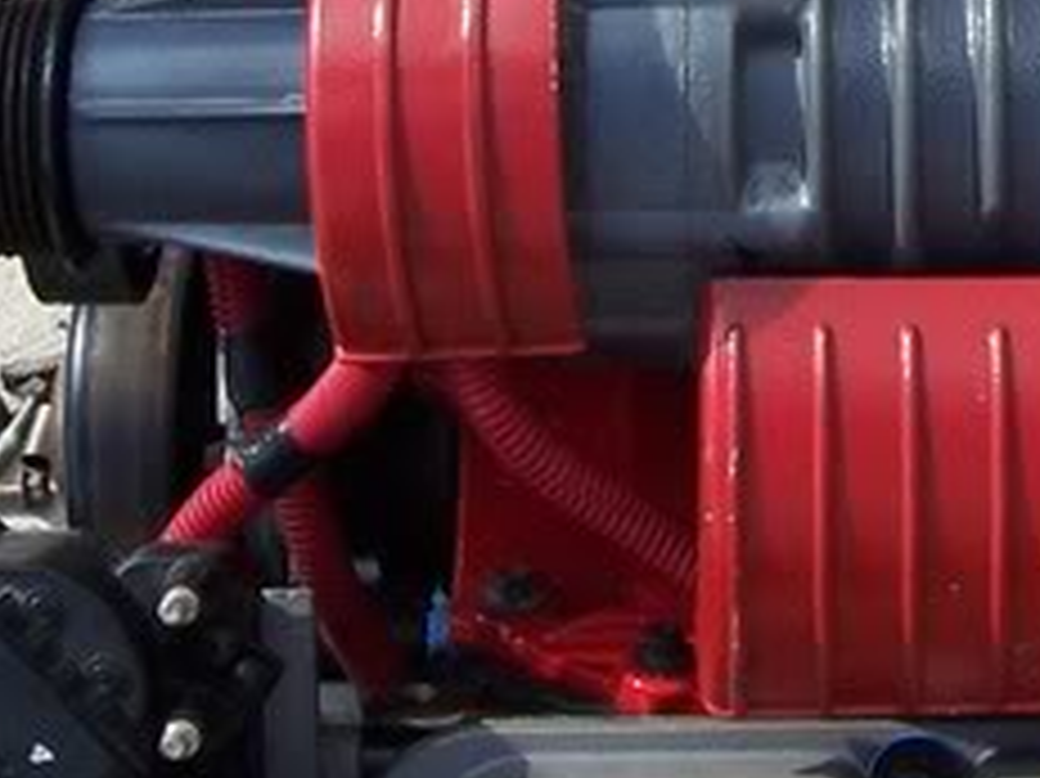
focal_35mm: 118
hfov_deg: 16.2
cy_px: 49
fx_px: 3543
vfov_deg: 12.4
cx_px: 1180
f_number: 5.6
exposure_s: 1/250
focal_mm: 5.6
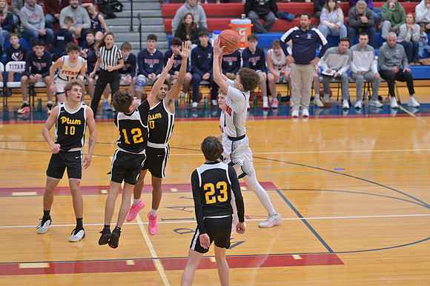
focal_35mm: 135
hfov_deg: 15.2
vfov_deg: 10.1
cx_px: 215
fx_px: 1612
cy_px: 143
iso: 4000
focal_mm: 135
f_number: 4
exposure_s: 1/800
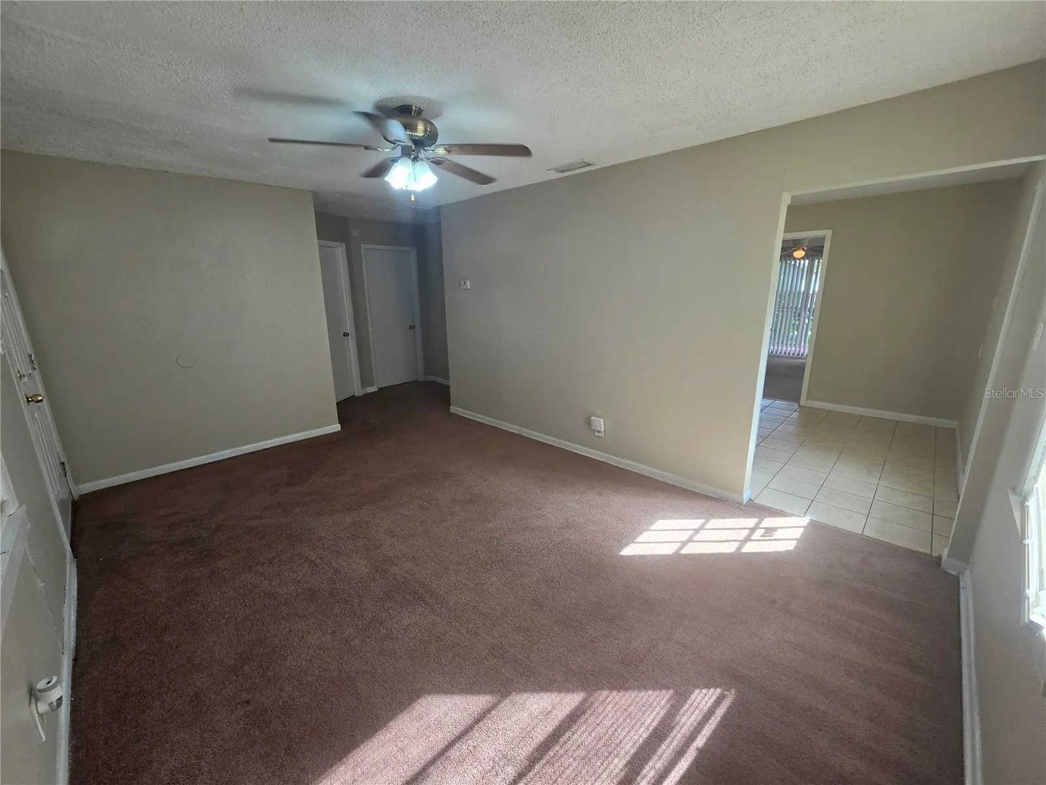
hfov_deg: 106.2
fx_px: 393
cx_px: 523
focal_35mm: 13
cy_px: 392
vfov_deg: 89.9
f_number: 1.9
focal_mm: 2.2
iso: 80
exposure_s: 1/120
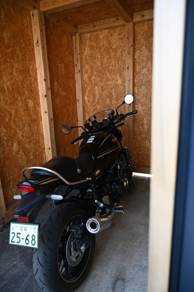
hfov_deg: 53.1
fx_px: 194
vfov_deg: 73.8
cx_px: 97
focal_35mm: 24
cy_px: 146
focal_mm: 24
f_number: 4
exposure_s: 1/160
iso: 250
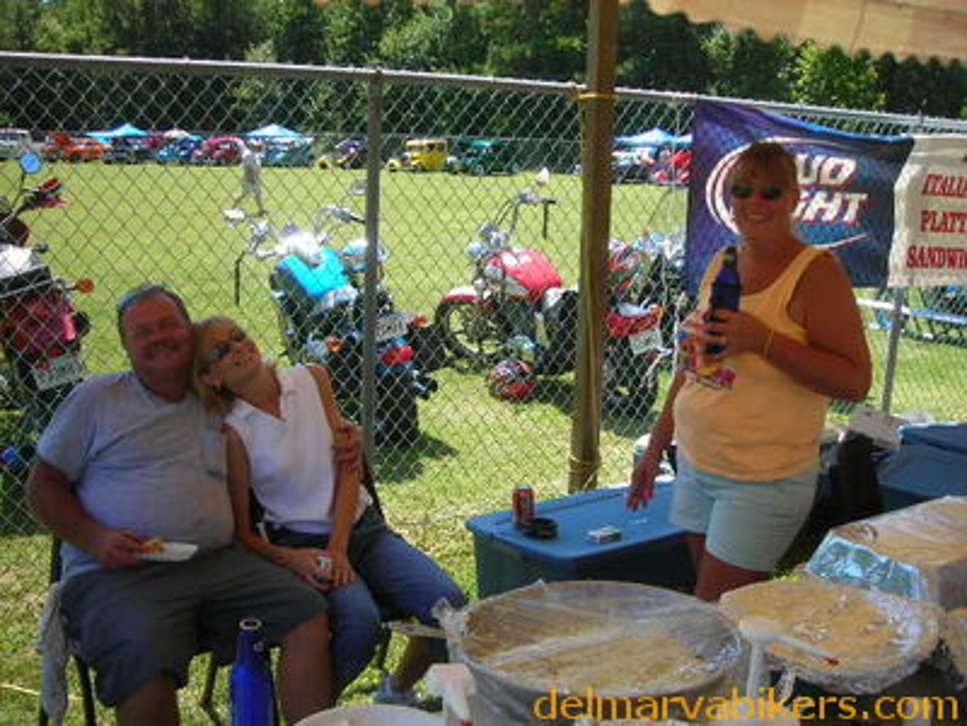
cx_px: 484
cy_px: 363
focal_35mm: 38
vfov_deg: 37.7
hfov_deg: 49.0
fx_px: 1062
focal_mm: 6.3
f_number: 3.2
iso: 50
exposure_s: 1/205
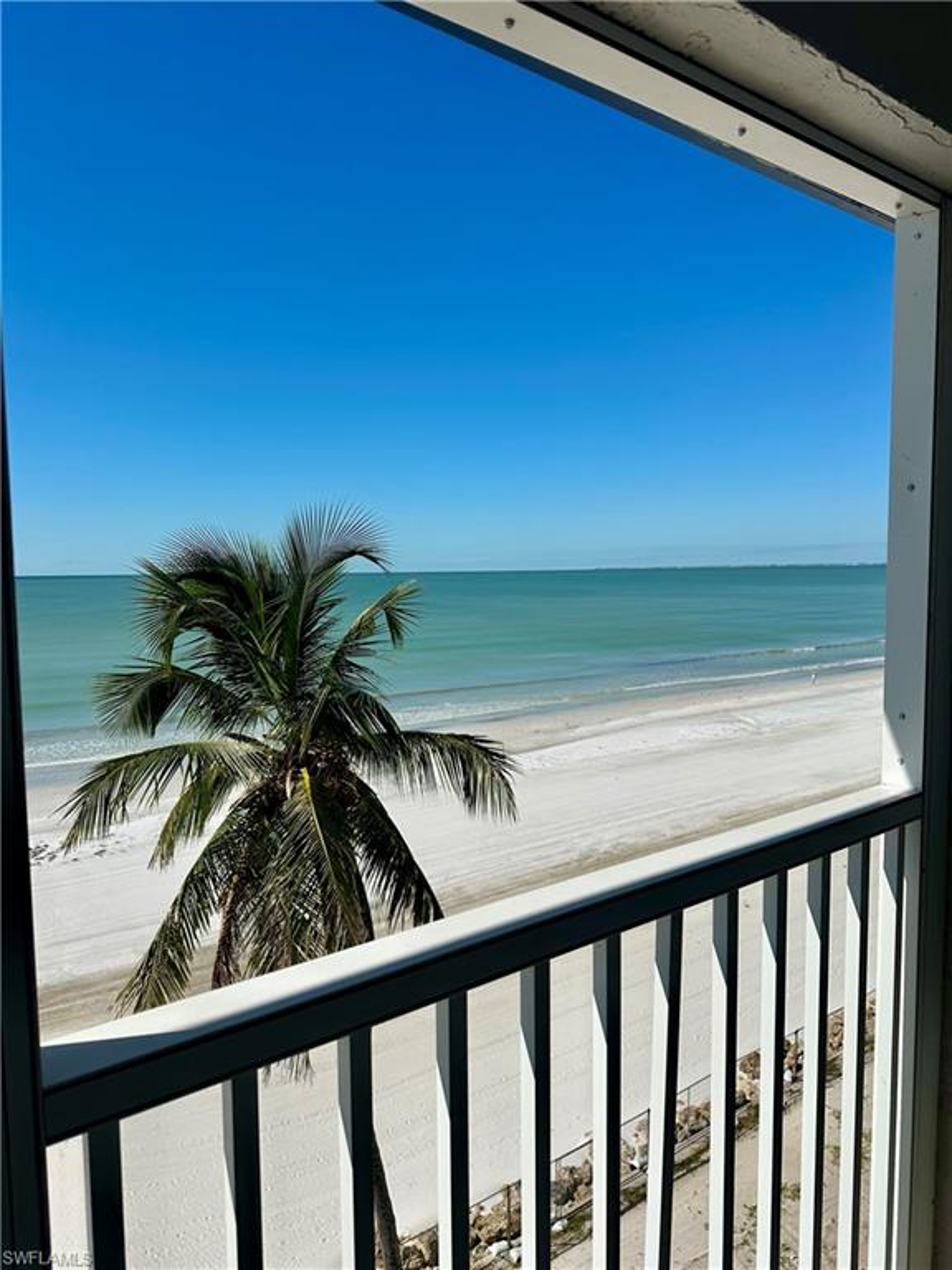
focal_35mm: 24
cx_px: 476
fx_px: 880
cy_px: 635
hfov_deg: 56.8
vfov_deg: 71.6
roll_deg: +0.9
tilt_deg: -4.1
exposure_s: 1/10753
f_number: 1.78
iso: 80
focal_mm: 6.86
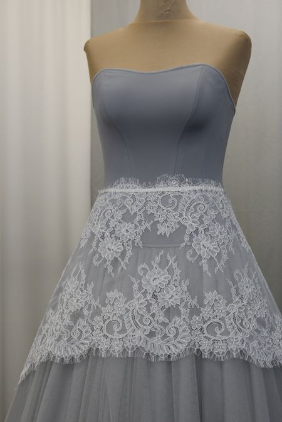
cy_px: 211
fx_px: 617
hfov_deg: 25.8
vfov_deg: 37.9
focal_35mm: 52
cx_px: 141
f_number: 5
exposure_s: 1/100
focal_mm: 35
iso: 400
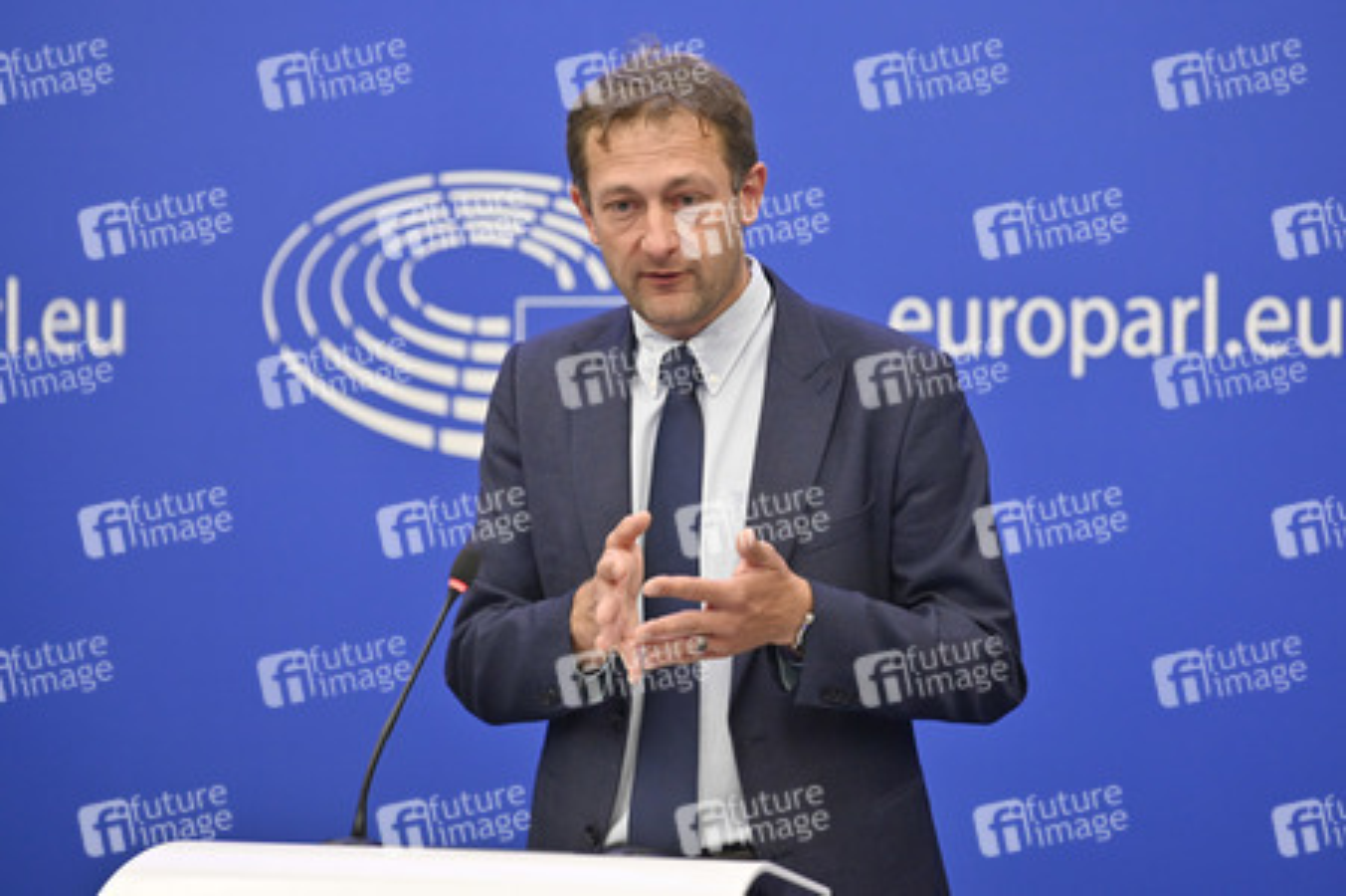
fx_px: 5044
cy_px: 448
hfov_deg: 15.2
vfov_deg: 10.1
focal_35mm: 135
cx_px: 673
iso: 2000
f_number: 2.8
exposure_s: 1/320
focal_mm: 135
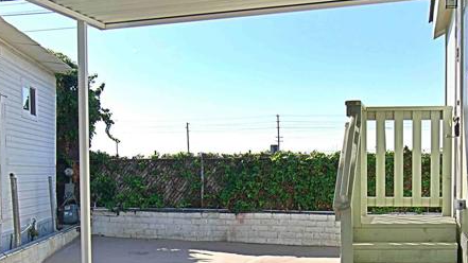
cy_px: 255
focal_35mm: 73
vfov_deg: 16.2
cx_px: 276
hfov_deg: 28.9
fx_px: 906
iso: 100
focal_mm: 20
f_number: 9
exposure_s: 1/320
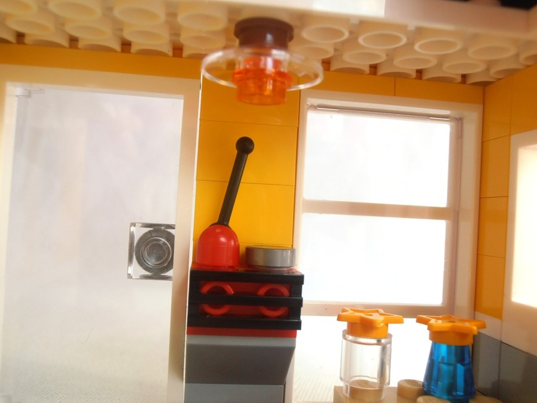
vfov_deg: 38.7
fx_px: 574
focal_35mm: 37
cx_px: 268
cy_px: 202
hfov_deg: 50.1
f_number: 3.9
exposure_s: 1/80
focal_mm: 6.61
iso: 80
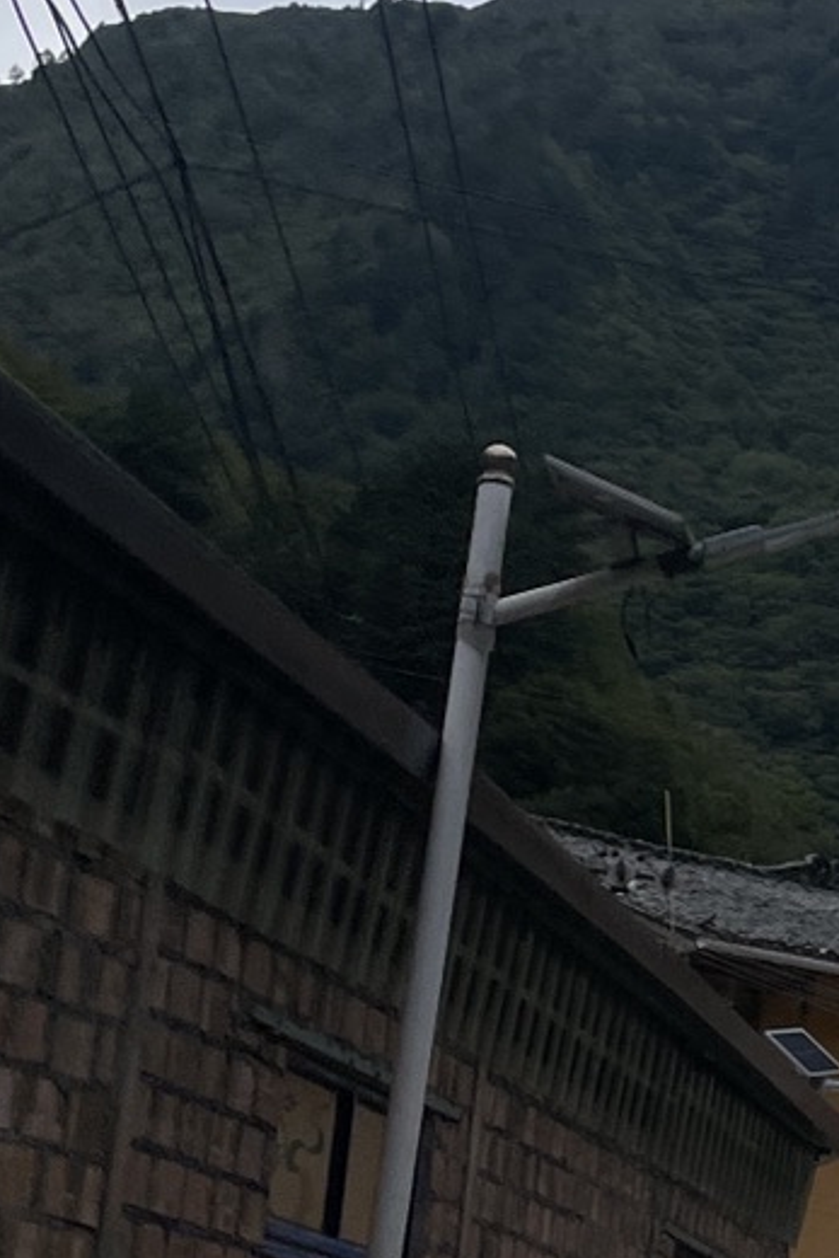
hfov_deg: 11.8
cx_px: 1671
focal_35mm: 104
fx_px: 3633
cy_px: 629
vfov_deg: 19.6
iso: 32
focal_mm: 4.2
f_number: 1.6
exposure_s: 1/9804
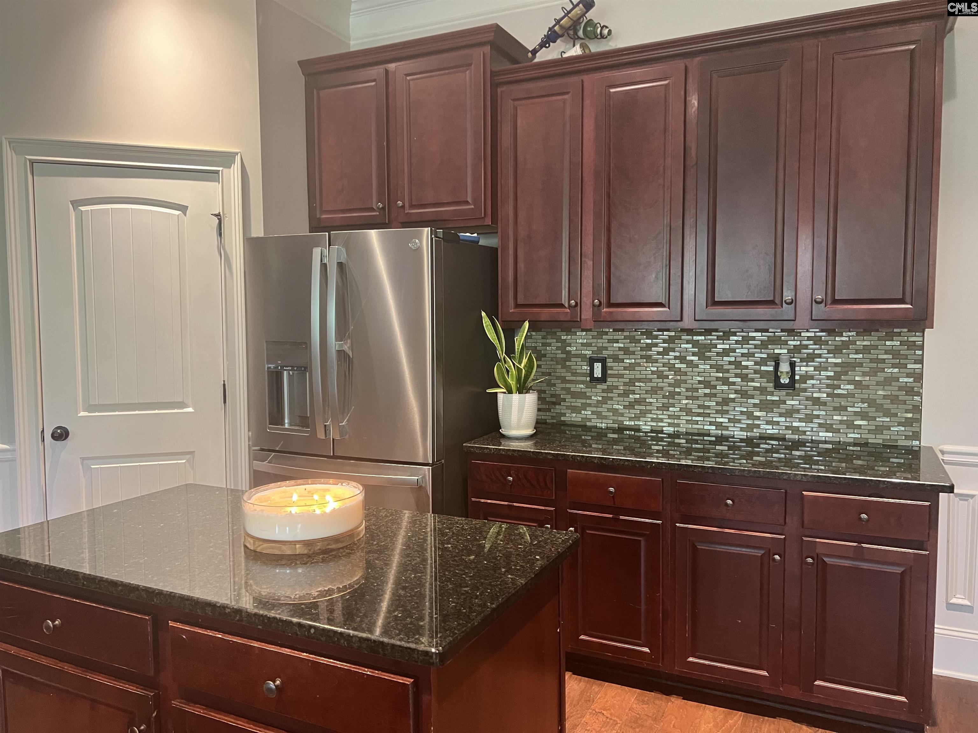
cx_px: 489
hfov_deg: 67.3
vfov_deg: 53.1
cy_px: 366
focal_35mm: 26
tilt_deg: -4.2
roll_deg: +0.4
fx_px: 735
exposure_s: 1/60
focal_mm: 5.7
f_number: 1.5
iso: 320
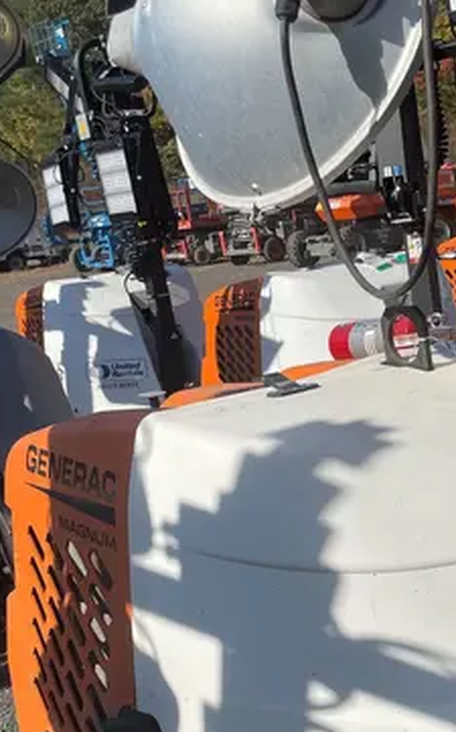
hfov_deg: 22.3
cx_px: 448
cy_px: 613
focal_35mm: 56
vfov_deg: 34.9
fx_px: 1116
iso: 50
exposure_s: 1/6135
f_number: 1.6
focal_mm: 4.2
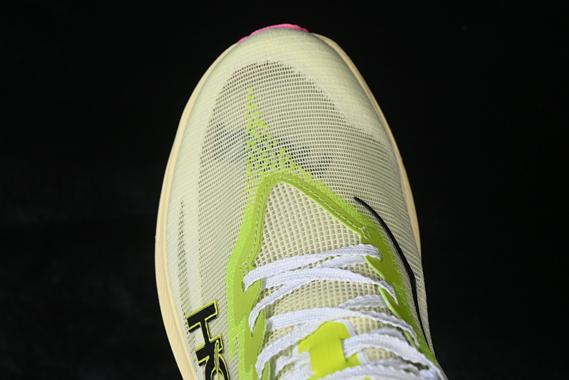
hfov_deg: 27.0
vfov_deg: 18.2
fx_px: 1185
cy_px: 190
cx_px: 284
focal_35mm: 75
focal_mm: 50
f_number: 7.1
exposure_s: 1/80
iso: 160
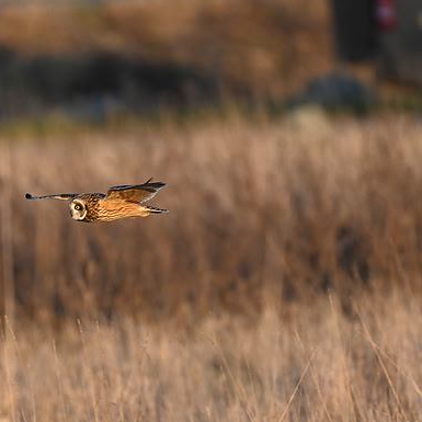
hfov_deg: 1.7
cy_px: 211
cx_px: 127
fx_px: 14137
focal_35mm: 1025
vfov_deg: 1.7
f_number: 6.3
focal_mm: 800
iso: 640
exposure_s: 1/800
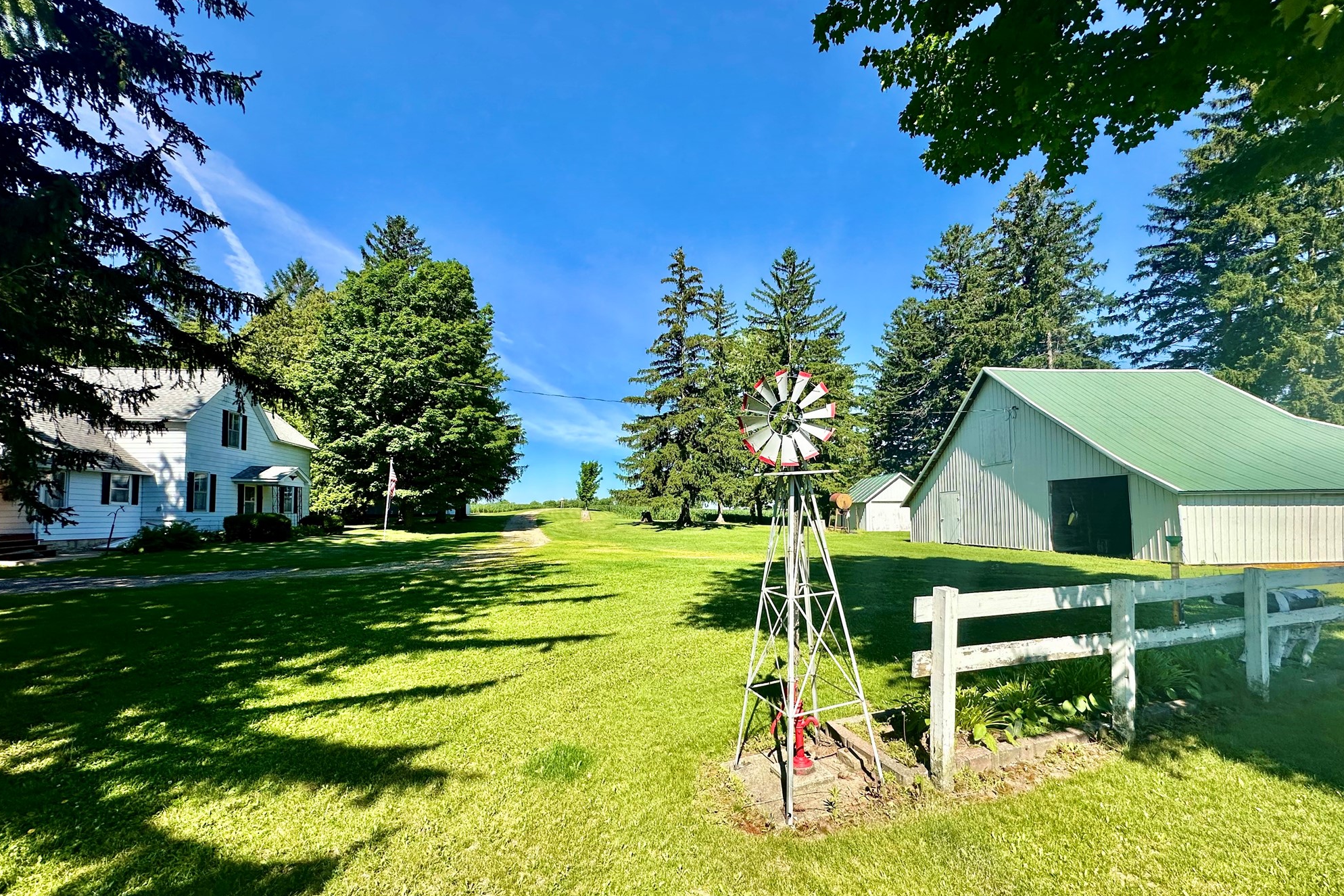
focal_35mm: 15
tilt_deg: +2.6
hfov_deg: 100.4
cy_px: 485
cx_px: 688
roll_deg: +0.1
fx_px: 560
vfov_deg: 77.2
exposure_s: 1/1575
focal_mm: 2.22
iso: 50
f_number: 2.2
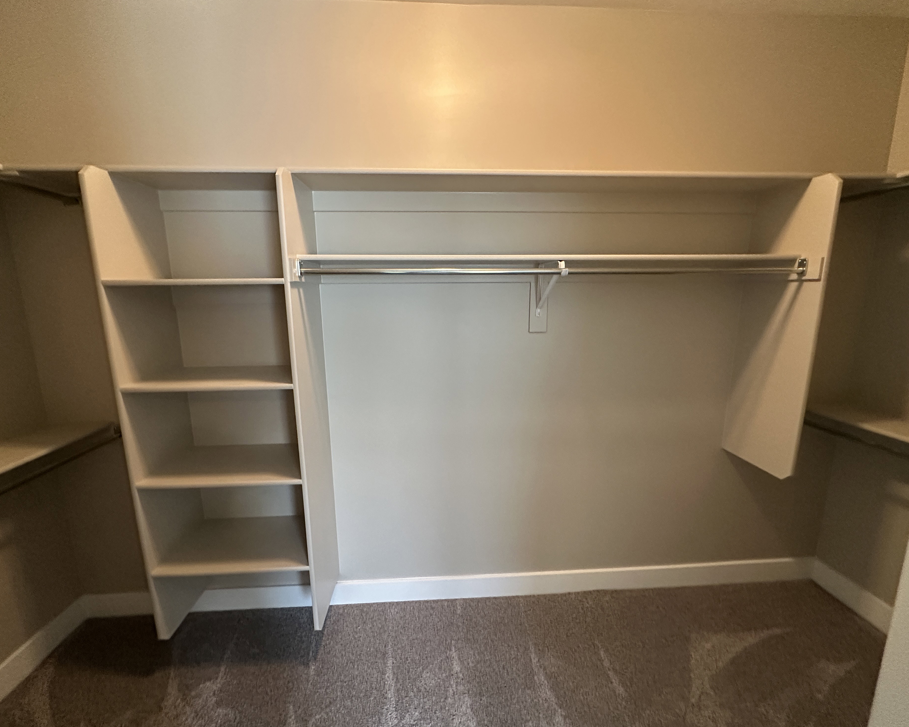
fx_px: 404
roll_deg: -0.6
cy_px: 363
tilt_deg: -9.9
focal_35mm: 15
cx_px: 450
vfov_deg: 84.0
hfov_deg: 96.8
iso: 500
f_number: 2.2
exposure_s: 1/60
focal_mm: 2.22
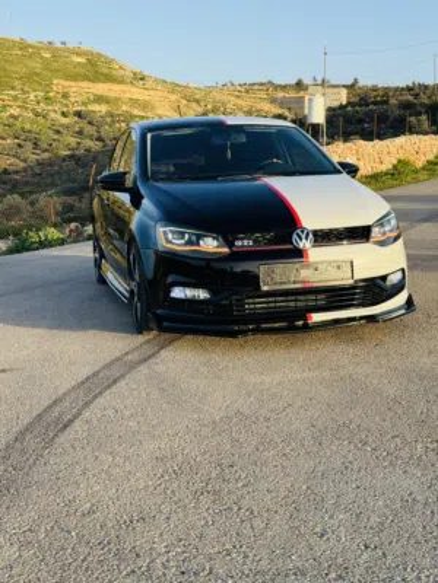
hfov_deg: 30.3
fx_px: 810
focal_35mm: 48
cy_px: 292
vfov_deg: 39.7
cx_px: 219
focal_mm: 6.76
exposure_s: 1/1193
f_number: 1.78
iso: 64
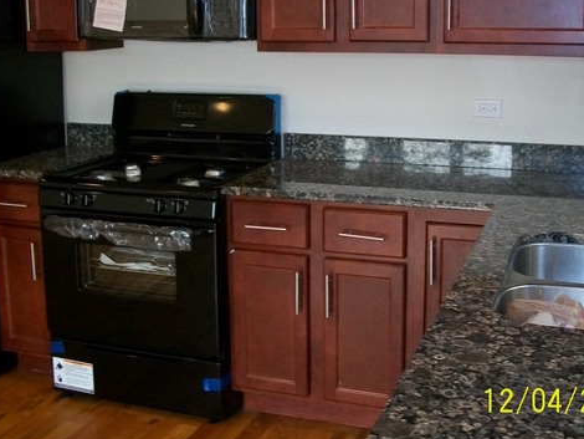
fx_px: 827
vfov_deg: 29.6
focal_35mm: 49
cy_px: 165
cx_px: 286
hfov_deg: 38.9
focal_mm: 6
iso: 160
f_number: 2.7
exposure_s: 1/60
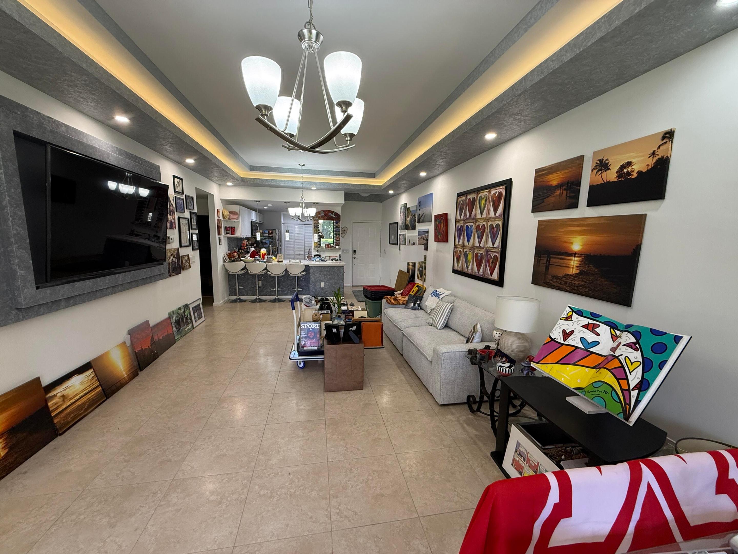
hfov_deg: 102.1
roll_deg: -0.9
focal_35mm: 14
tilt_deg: -7.2
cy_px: 277
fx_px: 298
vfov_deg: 85.7
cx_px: 369
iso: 160
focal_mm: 2.22
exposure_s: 1/120
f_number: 2.2
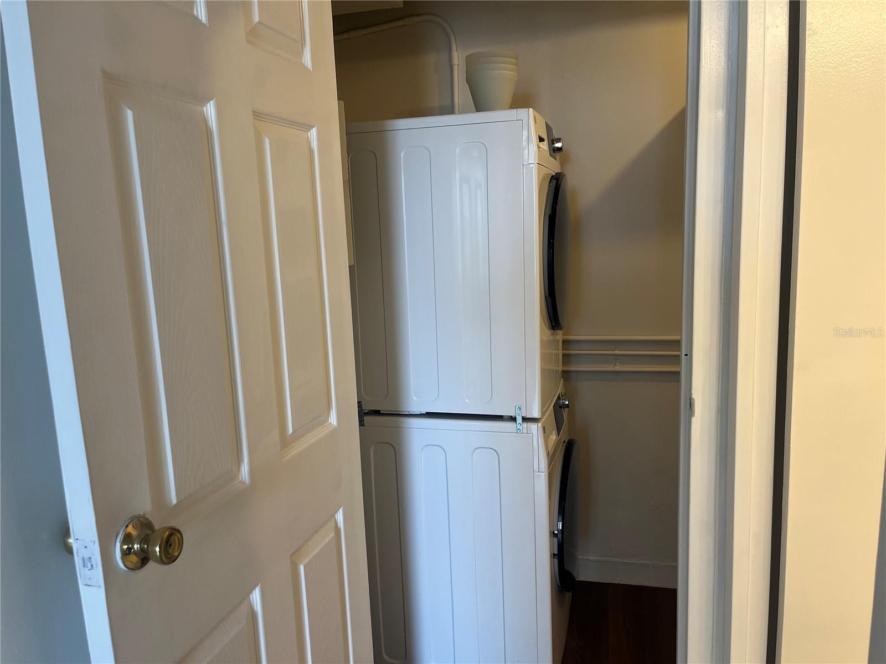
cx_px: 443
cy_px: 332
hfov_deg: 67.3
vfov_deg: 53.1
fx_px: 665
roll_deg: +1.8
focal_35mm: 26
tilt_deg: -9.7
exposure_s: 1/120
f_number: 1.6
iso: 125
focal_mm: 5.1
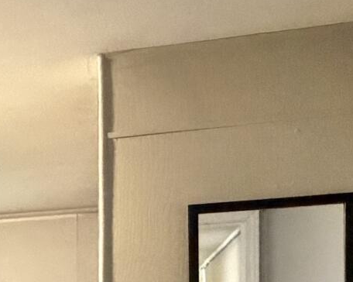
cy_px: 404
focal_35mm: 90
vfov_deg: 15.9
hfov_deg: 18.2
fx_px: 939
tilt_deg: -0.6
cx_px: -223
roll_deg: +0.6
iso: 2000
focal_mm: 2.22
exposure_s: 1/30
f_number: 2.2
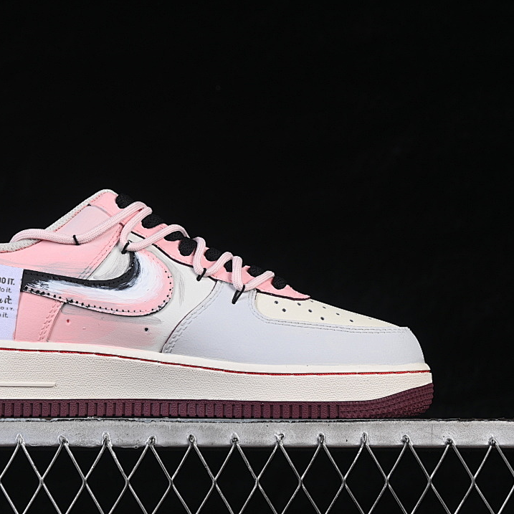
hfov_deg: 18.0
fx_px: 1613
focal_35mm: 96
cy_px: 257
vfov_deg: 18.1
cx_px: 149
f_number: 8
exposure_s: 1/80
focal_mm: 50
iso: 160
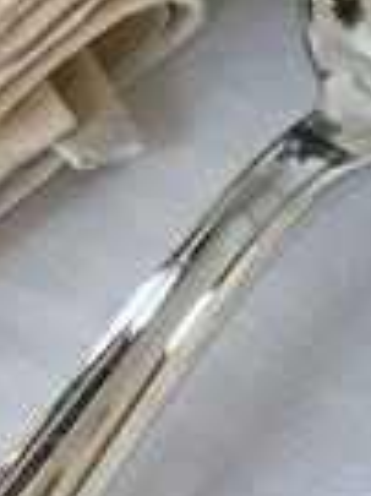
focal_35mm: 197
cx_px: 871
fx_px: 2820
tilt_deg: -65.5
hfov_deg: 7.1
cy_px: 757
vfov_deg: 9.7
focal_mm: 5.7
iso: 200
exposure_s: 1/50
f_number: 1.5
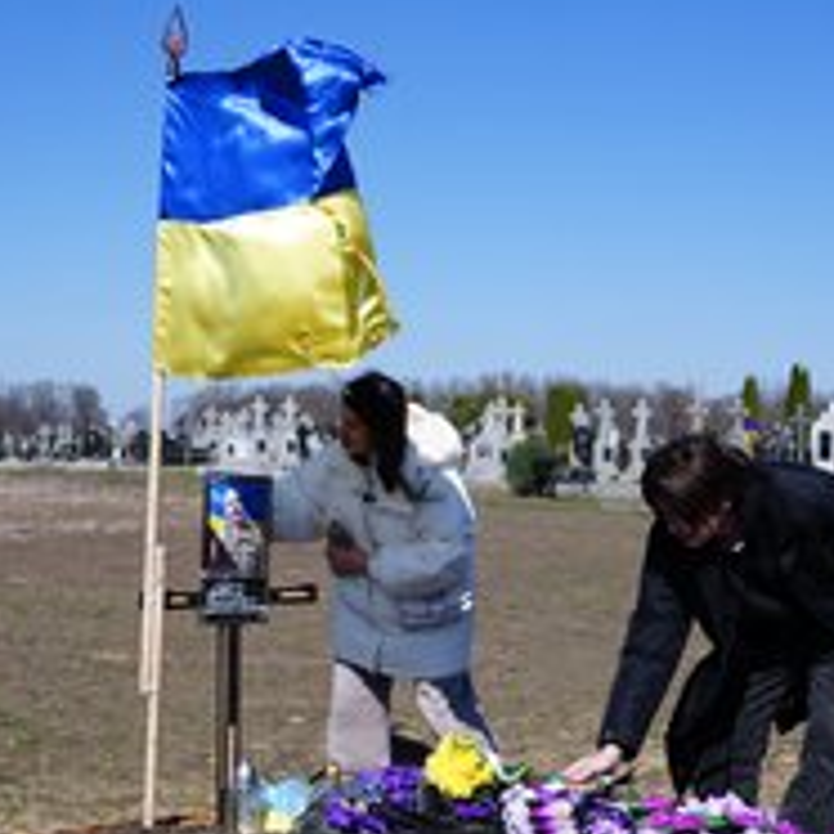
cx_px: 350
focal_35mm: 64
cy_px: 489
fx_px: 1745
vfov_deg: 26.8
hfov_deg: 26.9
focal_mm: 35
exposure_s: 1/2000
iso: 125
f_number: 3.5
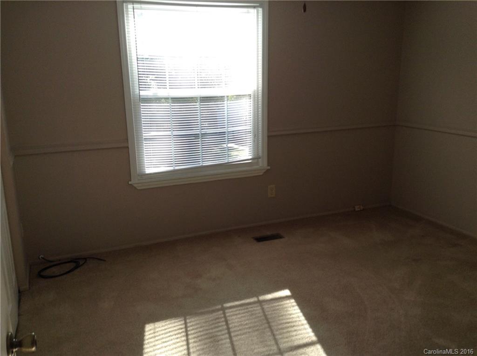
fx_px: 454
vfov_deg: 42.8
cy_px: 178
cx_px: 238
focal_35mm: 33
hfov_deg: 55.4
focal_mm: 3.3
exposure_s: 1/60
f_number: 2.4
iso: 32
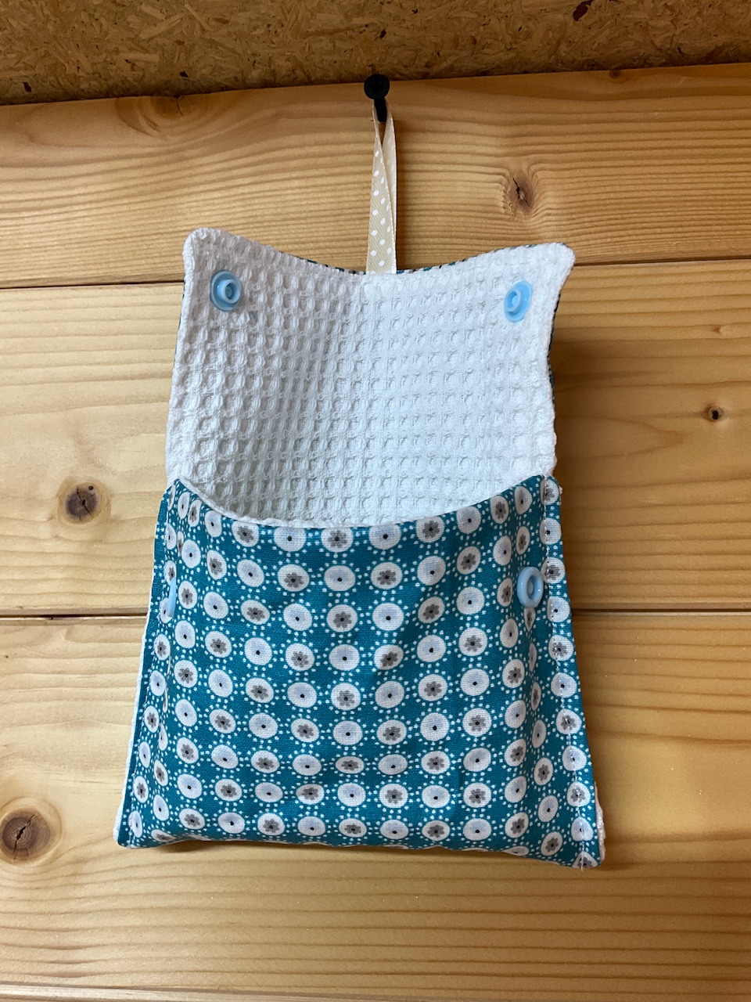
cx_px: 376
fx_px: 839
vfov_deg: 61.7
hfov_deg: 48.2
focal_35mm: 29
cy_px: 501
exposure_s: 1/61
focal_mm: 3
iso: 64
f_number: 1.8
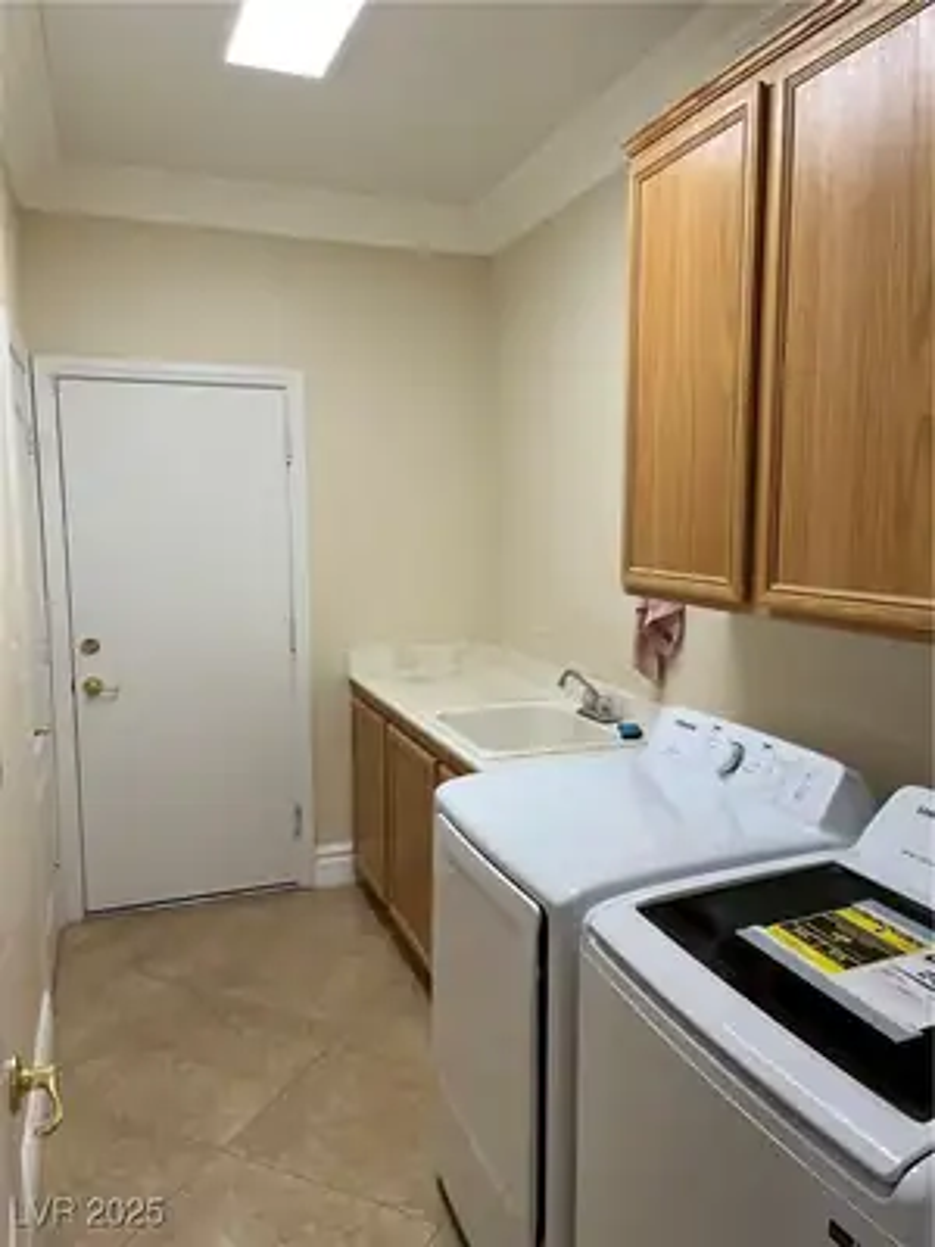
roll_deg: -0.7
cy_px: 624
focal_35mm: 26
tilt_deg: -6.8
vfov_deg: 67.3
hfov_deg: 53.1
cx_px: 468
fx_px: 936
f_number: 1.6
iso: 64
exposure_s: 1/120
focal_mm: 5.1
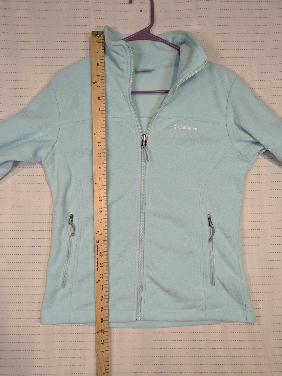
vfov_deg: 69.4
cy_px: 188
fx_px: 271
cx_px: 141
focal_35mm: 25
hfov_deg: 54.9
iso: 61
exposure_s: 1/40
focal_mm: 5.43
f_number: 1.89
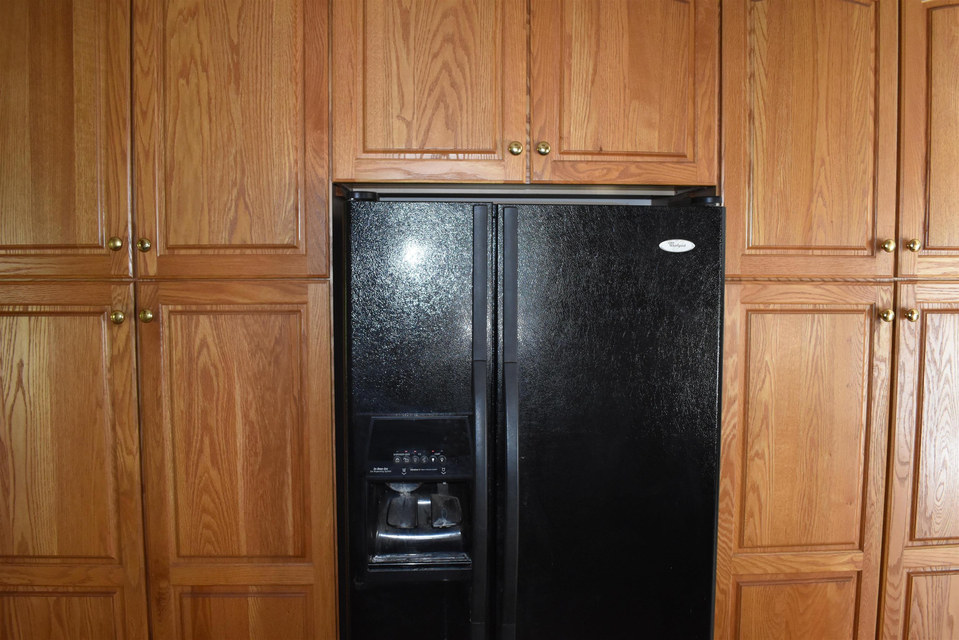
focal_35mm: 30
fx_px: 799
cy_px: 320
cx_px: 480
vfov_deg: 43.6
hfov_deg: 61.9
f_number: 3.5
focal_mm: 20
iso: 1600
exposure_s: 1/60
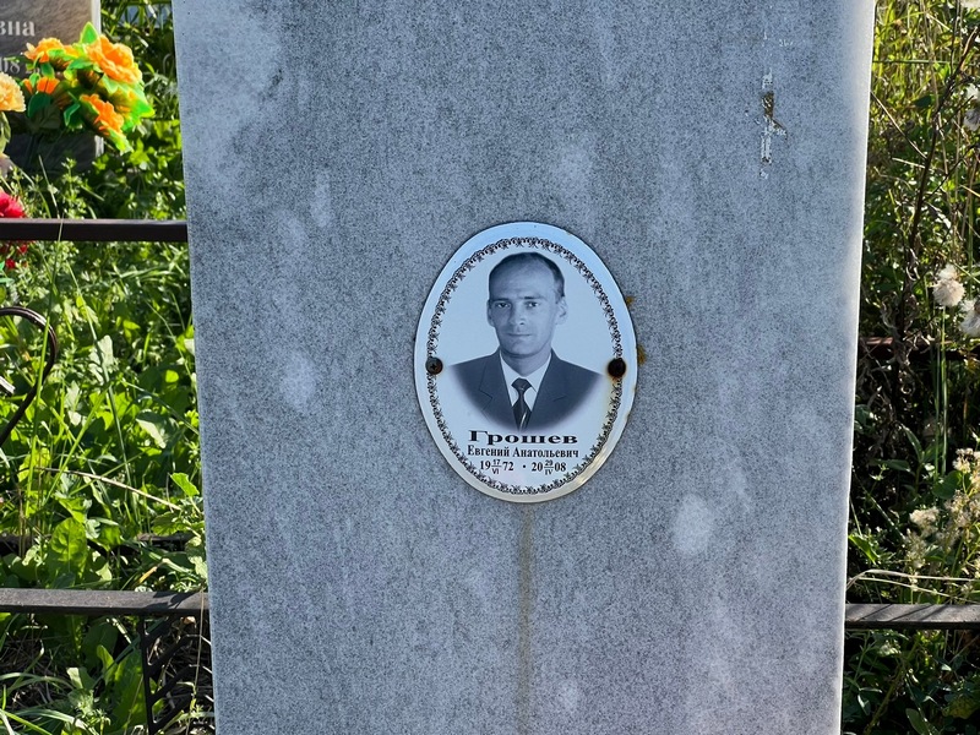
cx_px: 490
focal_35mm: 77
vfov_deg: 19.1
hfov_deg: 25.3
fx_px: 2180
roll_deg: +0.6
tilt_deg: -18.4
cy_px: 368
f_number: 2.8
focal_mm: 9
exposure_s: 1/249
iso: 32
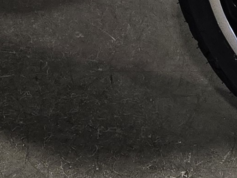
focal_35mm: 179
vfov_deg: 7.2
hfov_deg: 11.1
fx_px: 1225
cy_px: -389
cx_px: 113
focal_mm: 5.4
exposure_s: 1/180
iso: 200
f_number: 1.8
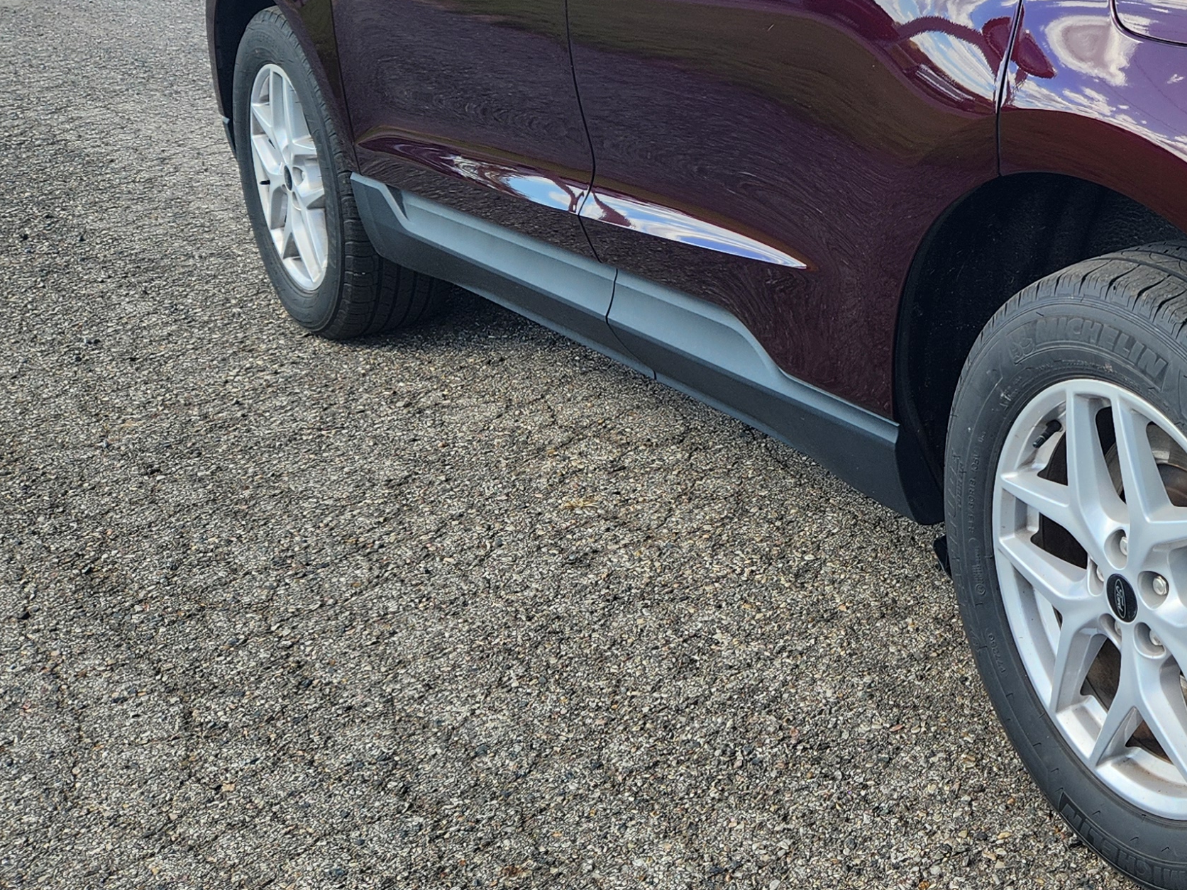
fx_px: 1886
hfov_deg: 31.7
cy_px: 174
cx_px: 1236
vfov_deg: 26.1
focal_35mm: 55
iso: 20
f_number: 1.8
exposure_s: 1/711
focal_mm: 5.4
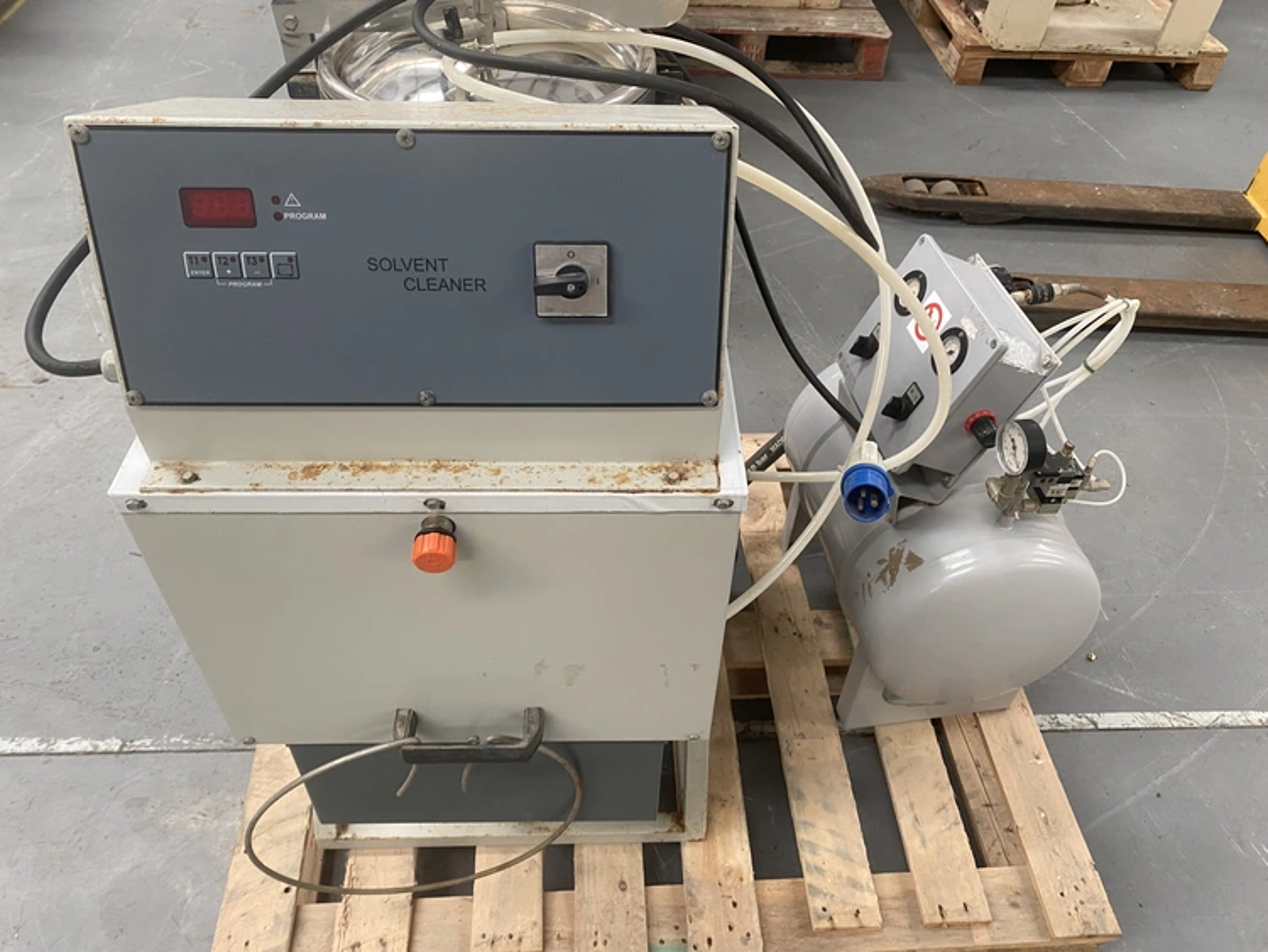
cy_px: 476
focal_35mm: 26
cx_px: 634
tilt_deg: -44.6
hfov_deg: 67.3
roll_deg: -4.9
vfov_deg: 53.1
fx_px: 953
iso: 160
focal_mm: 4.25
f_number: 1.8
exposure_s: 1/60
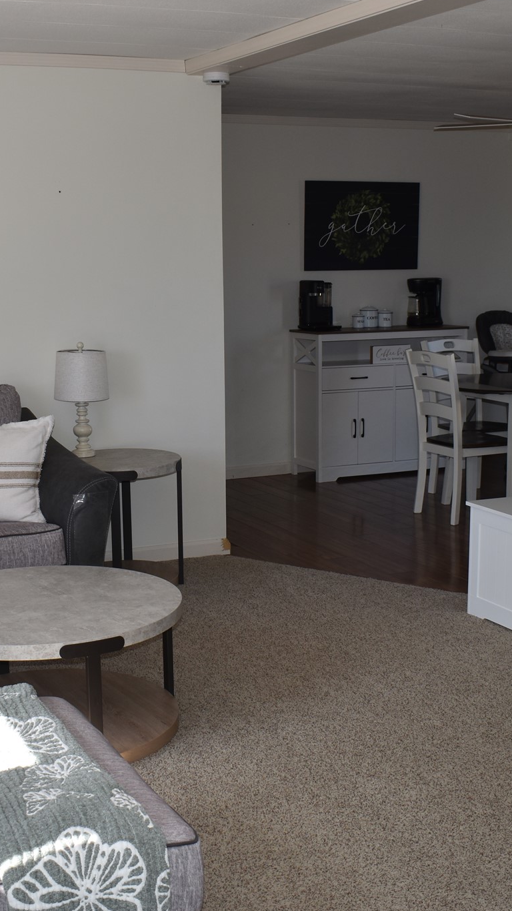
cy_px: 430
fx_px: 1207
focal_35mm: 50
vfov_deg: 41.3
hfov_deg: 23.9
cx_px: 176
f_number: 5.6
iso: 140
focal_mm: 20
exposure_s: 1/125
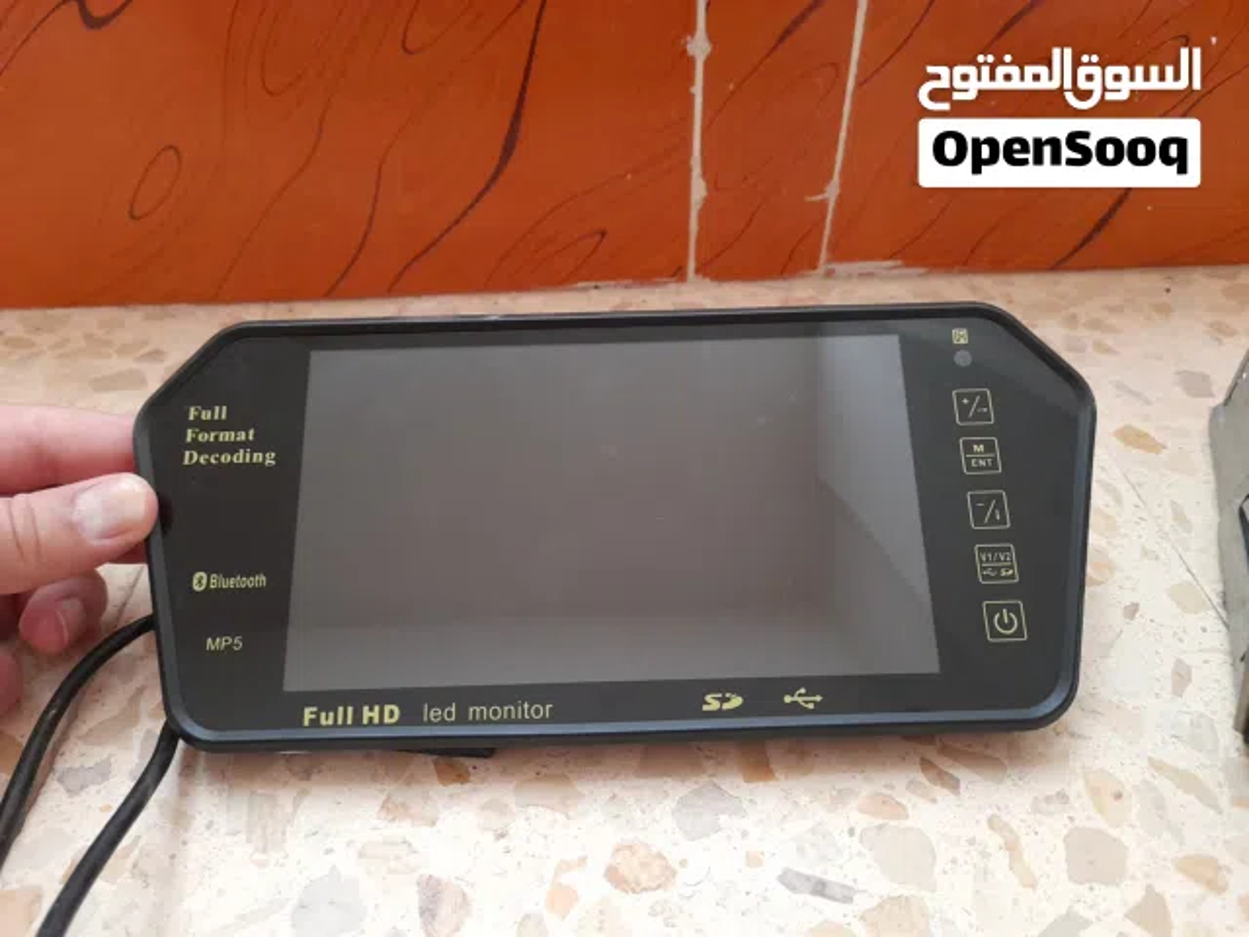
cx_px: 624
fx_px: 902
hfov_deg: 69.4
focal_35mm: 25
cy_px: 468
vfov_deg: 54.9
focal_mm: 4.6
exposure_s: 1/25
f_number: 2
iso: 400
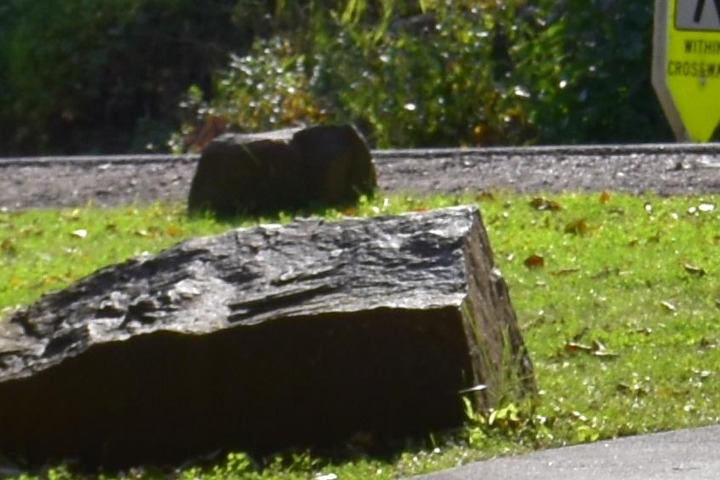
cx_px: 1698
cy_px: -791
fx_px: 10241
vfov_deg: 2.7
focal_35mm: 512
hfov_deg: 4.0
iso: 200
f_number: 10
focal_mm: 48
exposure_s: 1/250
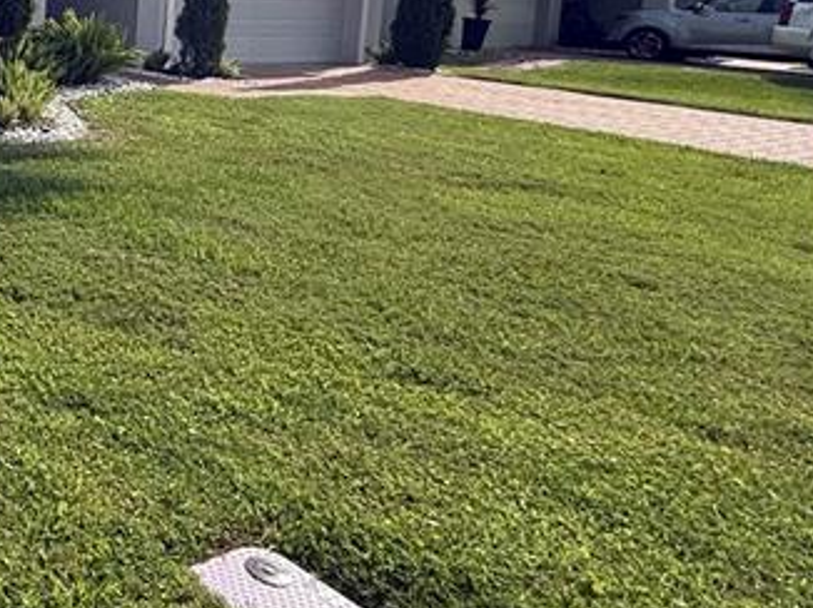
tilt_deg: -5.1
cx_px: -317
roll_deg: -2.1
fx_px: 1033
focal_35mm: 44
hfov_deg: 30.5
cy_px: 60
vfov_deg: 31.3
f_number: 2.2
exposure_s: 1/2320
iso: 64
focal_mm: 2.22
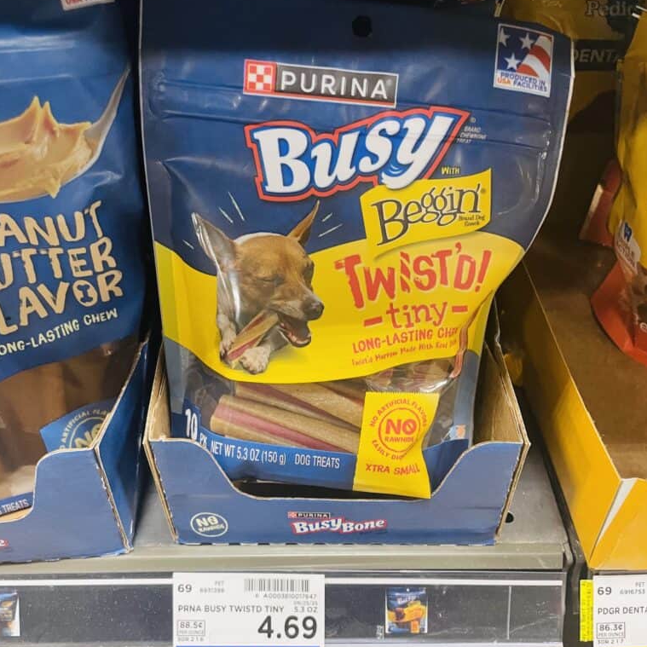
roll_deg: +1.8
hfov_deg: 52.5
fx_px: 656
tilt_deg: -43.4
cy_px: 396
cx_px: 325
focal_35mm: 31
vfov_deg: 52.1
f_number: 1.6
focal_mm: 4.2
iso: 320
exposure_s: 1/60
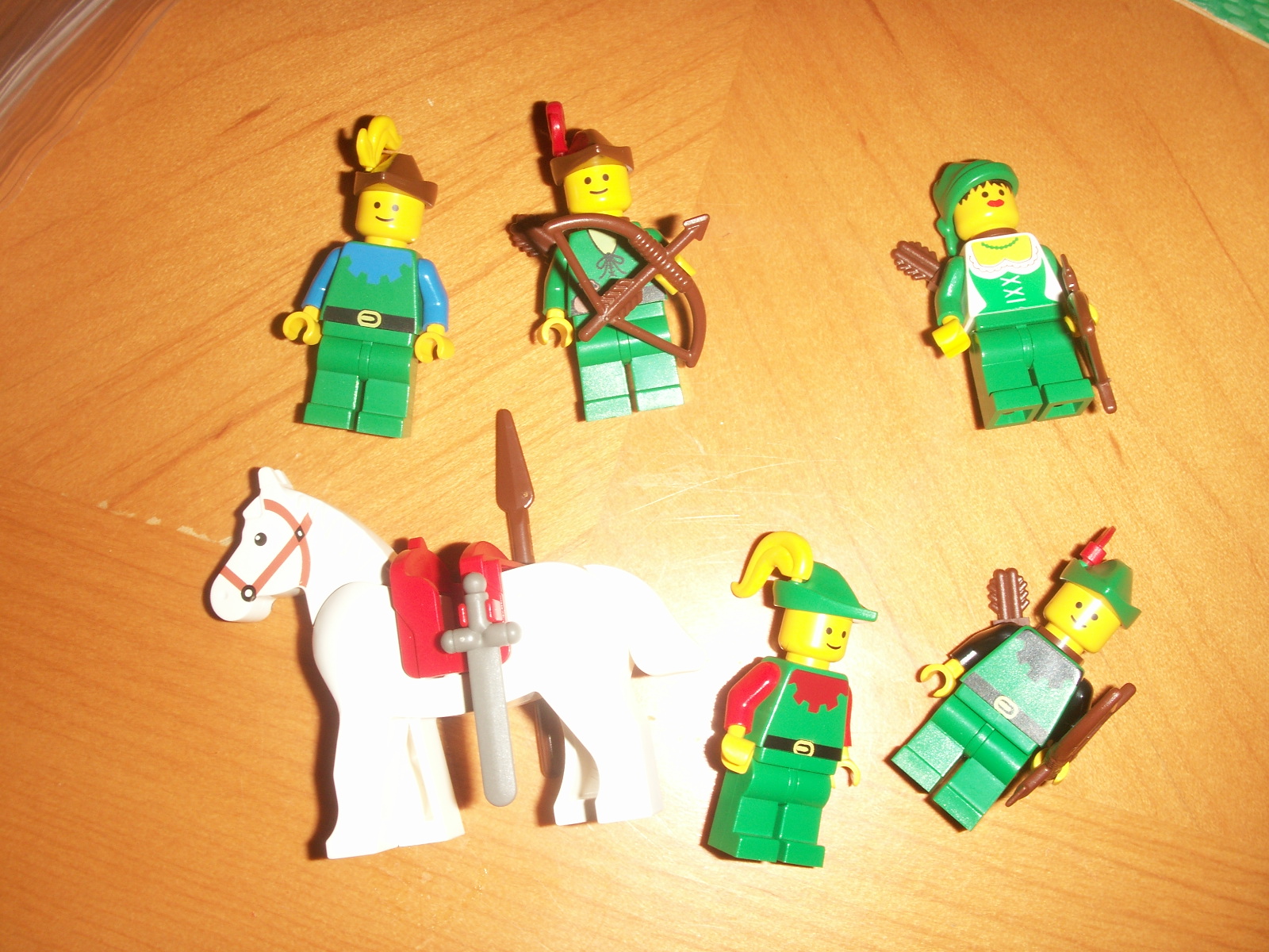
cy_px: 476
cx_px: 634
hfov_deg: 50.1
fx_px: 1356
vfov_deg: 38.7
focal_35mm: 37
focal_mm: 7.7
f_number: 7.1
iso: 50
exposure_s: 1/40
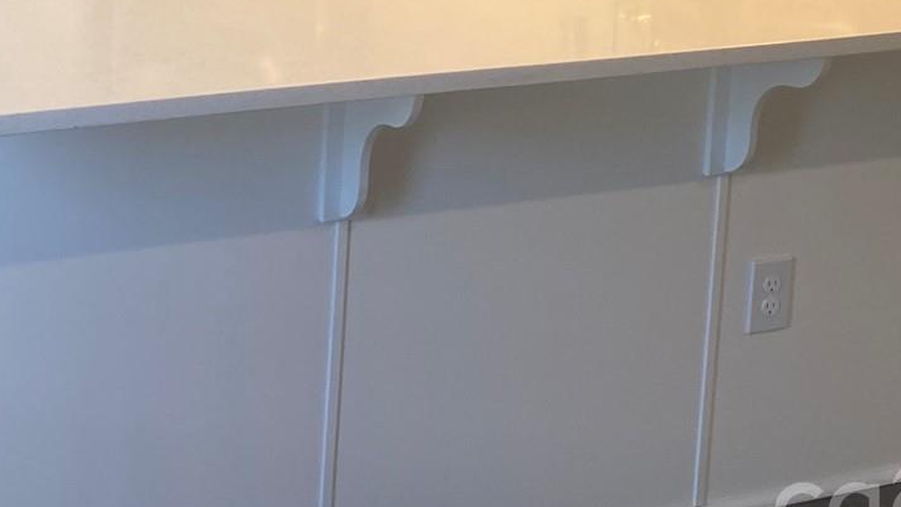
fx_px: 1911
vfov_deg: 13.8
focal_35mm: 80
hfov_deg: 26.1
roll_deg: -1.9
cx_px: 205
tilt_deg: -6.9
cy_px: -336
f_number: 1.8
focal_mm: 4.25
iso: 125
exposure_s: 1/120
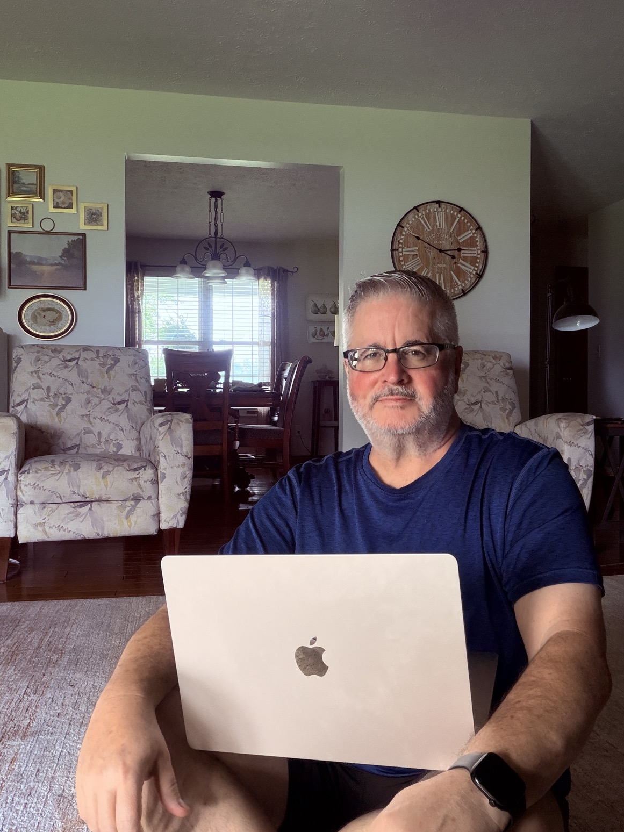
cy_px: 404
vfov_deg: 58.3
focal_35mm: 31
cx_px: 322
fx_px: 745
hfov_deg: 45.4
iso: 200
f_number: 1.9
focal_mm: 2.71
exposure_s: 1/60
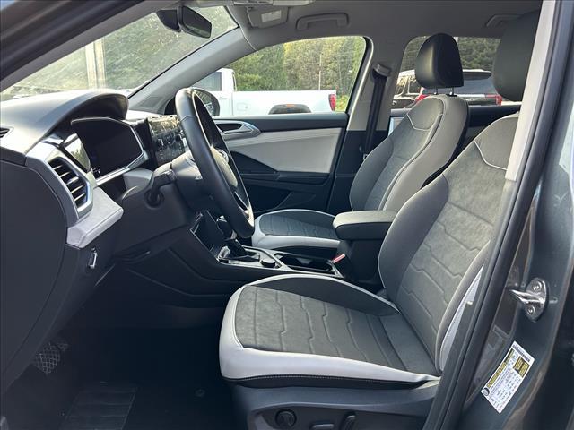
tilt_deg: -15.4
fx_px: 431
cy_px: 215
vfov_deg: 53.1
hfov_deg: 67.3
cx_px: 287
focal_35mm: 26
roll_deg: -0.7
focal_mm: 5.7
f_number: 1.5
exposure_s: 1/101
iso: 125
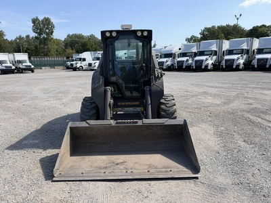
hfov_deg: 71.6
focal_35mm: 24
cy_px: 102
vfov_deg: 56.8
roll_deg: +1.1
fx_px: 188
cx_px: 136
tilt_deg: -9.9
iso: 80
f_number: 1.78
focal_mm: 6.76
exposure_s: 1/2907
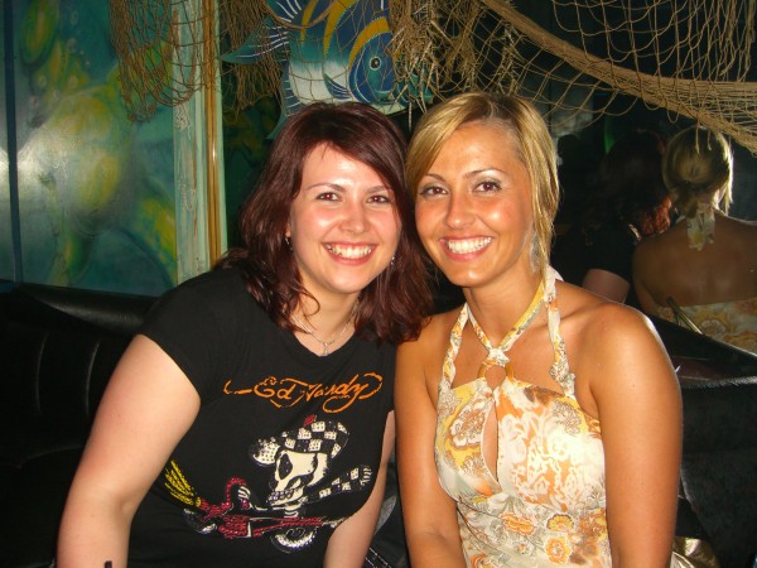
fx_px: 831
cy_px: 284
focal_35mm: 38
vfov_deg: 37.7
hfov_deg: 49.0
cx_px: 378
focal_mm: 7.9
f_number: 2.8
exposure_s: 1/60
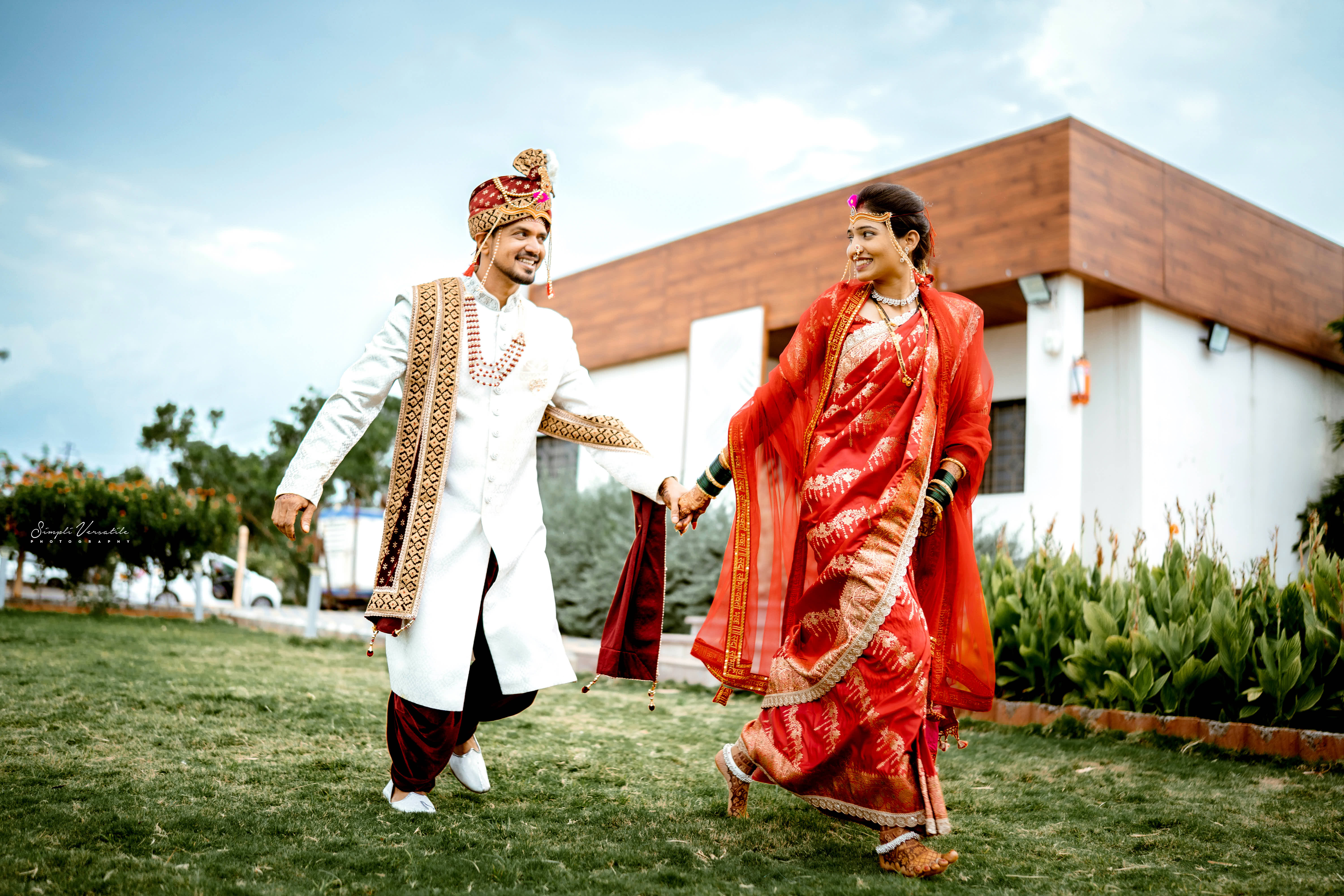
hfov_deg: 54.4
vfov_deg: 37.9
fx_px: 1307
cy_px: 448
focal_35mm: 35
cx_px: 672
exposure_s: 1/1000
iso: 100
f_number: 1.4
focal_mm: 35
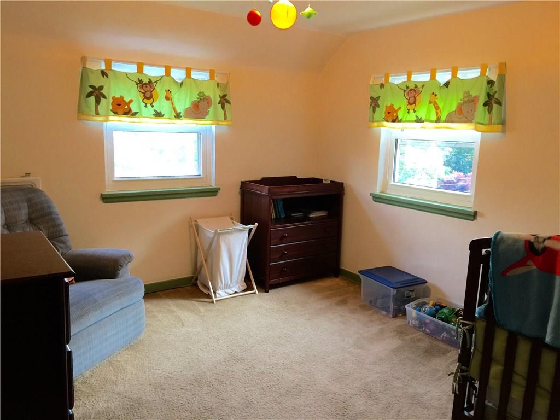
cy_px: 210
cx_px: 280
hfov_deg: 61.7
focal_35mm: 29
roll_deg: -3.4
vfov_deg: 48.2
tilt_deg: -9.7
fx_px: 469
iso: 50
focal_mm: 4.15
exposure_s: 1/15
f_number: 2.2
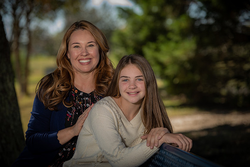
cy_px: 84
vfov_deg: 10.5
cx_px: 125
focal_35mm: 130
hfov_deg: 15.8
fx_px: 902
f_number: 3.5
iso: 50
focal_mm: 130
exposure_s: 1/250
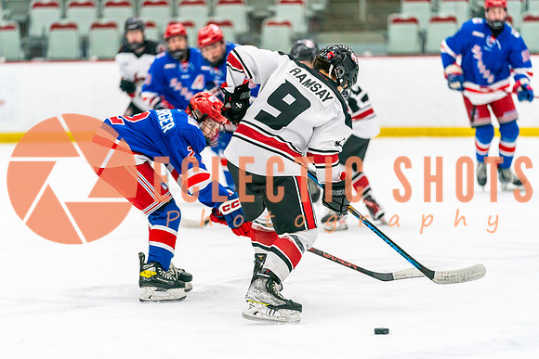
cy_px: 188
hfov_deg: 10.7
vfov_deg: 7.1
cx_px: 256
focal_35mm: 193
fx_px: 2890
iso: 3200
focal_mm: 184
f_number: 2.8
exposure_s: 1/1250
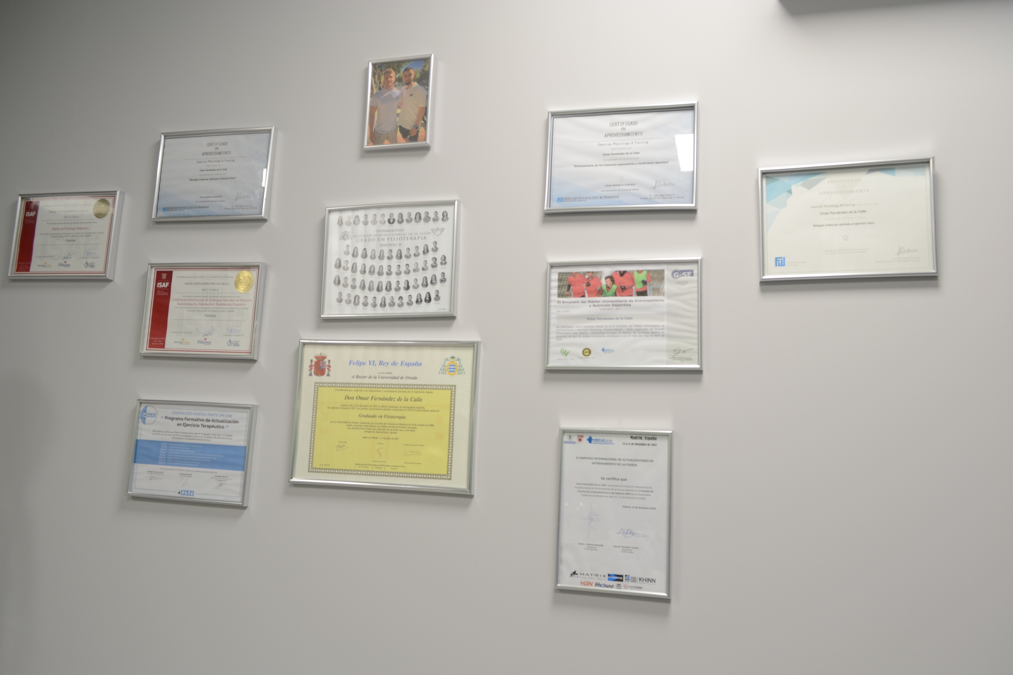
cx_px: 506
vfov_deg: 47.9
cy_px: 338
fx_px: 760
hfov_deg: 67.4
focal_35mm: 27
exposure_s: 1/10
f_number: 6.3
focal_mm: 18
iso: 200
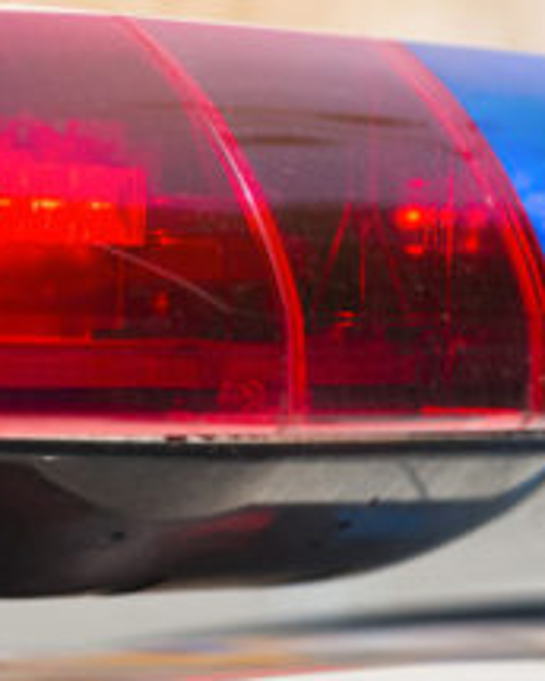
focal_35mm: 275
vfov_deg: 7.0
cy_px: 203
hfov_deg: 5.6
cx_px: 149
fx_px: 5545
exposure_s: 1/1600
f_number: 4
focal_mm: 105
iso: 160
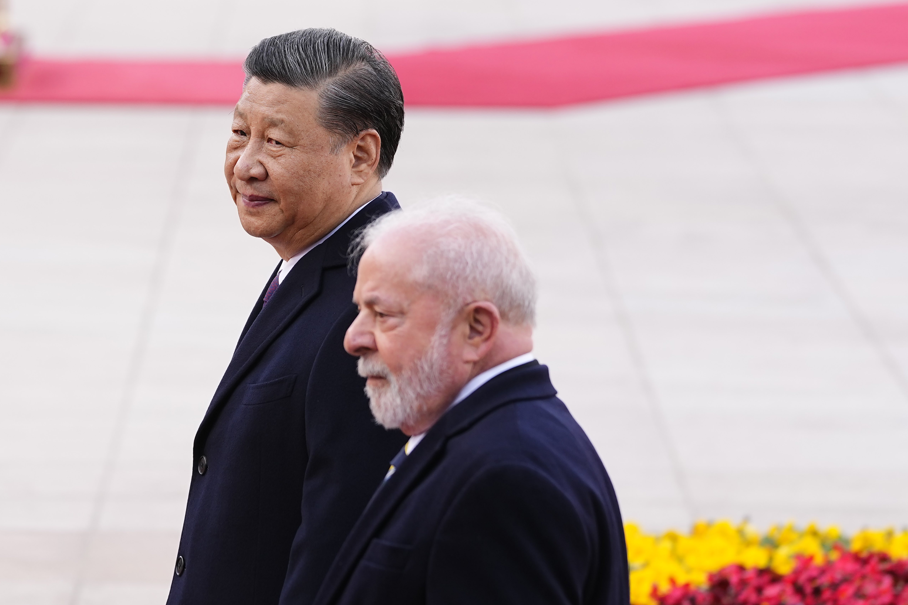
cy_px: 127
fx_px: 6053
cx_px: 444
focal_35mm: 240
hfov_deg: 8.6
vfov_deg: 5.7
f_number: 4
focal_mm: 142
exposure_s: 1/320
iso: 250
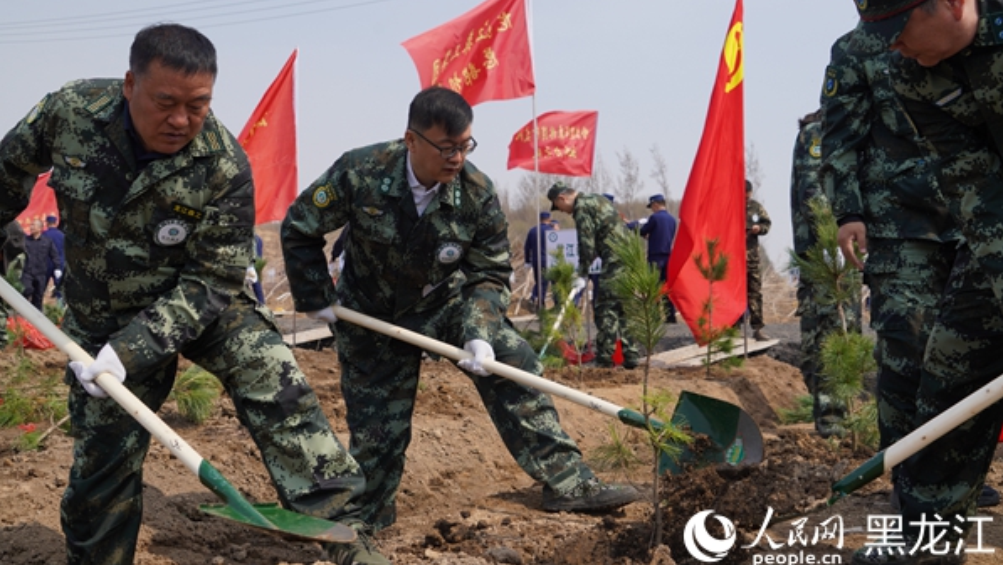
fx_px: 1064
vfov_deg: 29.7
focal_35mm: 40
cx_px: 501
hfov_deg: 50.5
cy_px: 244
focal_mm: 38
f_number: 7.1
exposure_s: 1/800
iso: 200
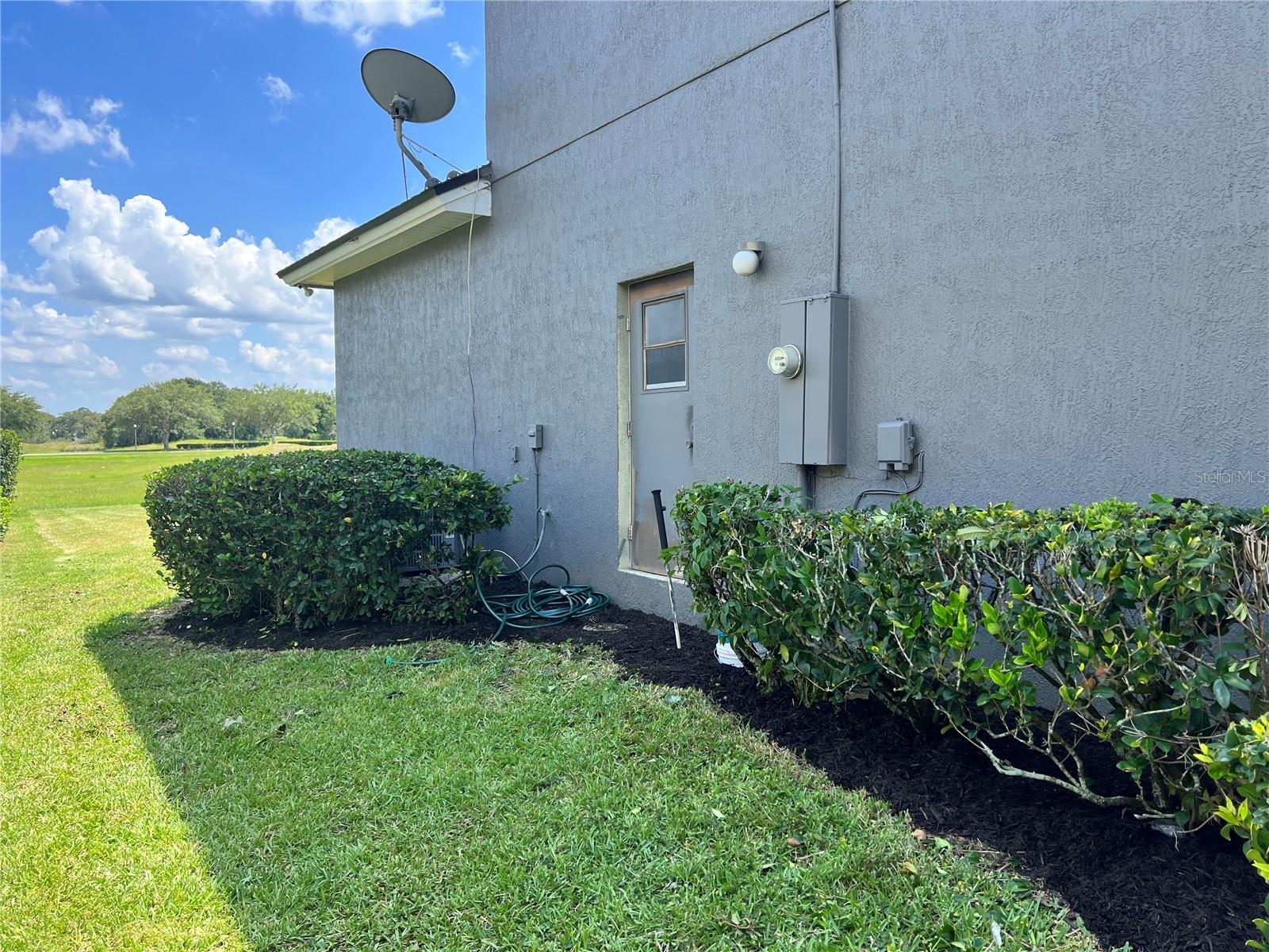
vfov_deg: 53.1
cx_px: 634
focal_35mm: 26
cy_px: 476
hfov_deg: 67.3
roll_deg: +2.0
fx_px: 953
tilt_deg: -3.0
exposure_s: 1/1147
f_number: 1.5
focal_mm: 5.7
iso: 50
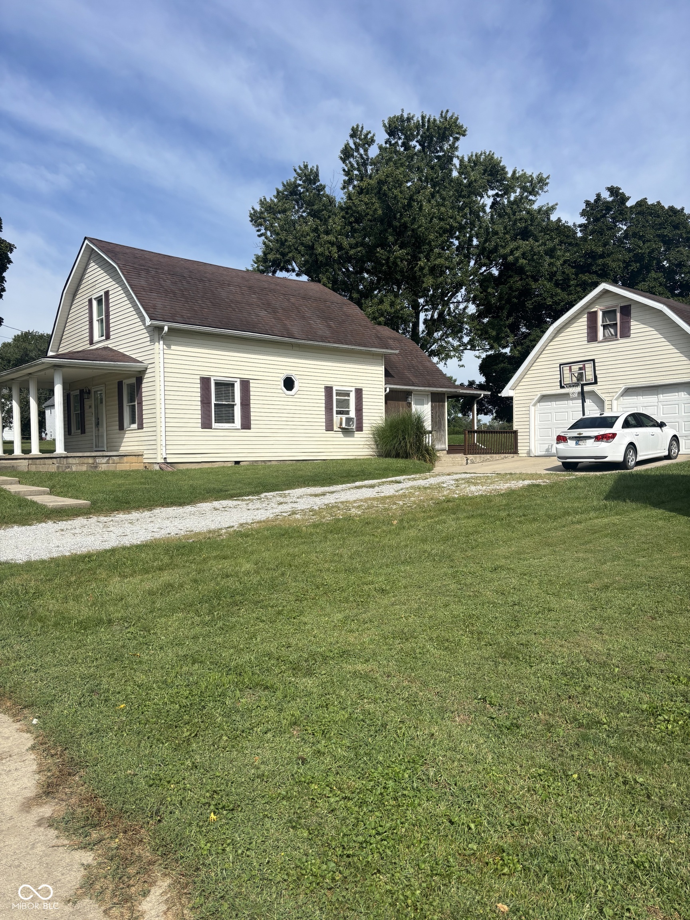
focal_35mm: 26
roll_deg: +0.7
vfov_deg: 67.3
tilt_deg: -1.2
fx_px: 691
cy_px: 460
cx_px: 345
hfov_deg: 53.1
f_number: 1.6
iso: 50
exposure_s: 1/3650
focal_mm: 5.96
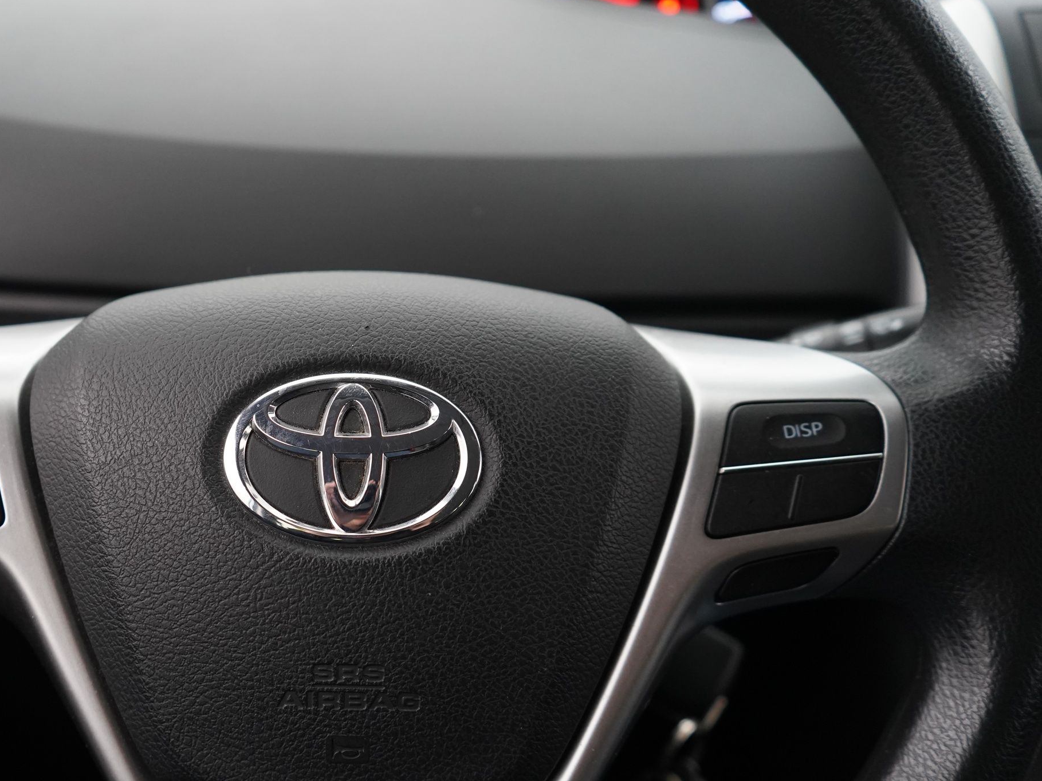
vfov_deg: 38.5
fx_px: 1114
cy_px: 461
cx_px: 347
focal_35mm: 37
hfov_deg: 49.3
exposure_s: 1/60
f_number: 3.5
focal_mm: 28
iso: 2500
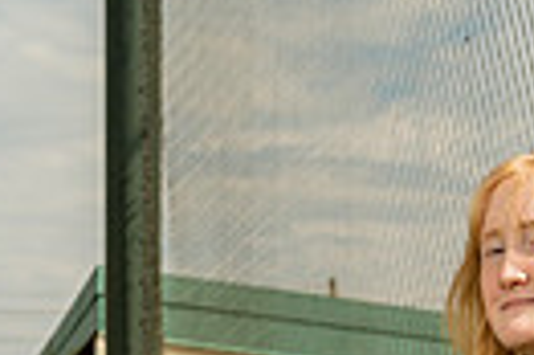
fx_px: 2444
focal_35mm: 165
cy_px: 857
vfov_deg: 7.7
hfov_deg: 12.3
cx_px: 522
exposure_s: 1/250
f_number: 4.5
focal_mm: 48
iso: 250
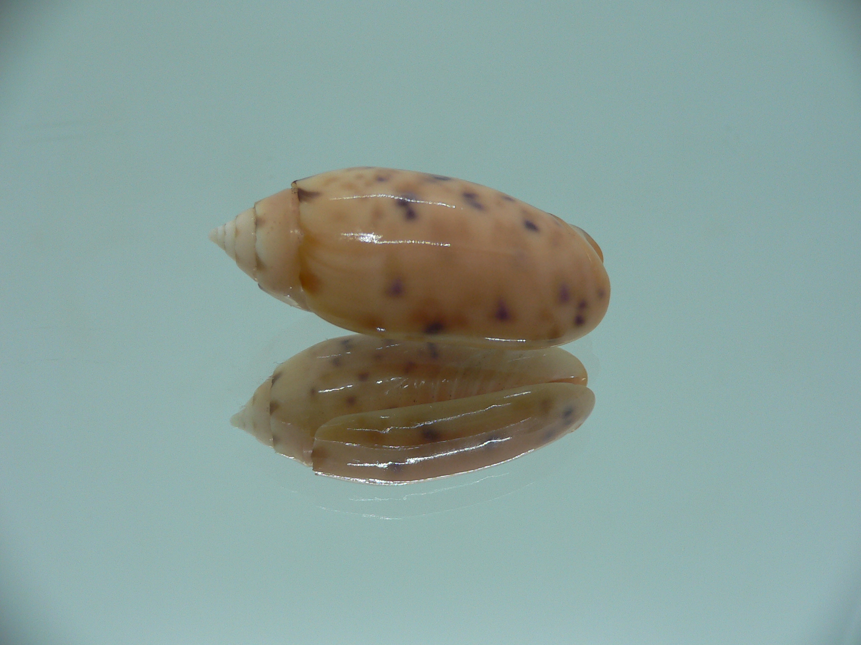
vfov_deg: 40.7
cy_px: 322
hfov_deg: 52.6
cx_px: 430
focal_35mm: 35
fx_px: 871
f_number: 2.8
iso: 80
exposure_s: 1/60
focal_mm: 4.6
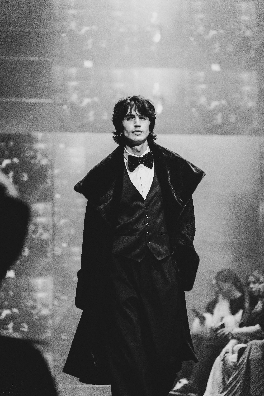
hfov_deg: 12.5
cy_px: 198
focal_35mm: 110
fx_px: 1210
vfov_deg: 18.6
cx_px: 132
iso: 3200
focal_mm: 110
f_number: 2.8
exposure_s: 1/320
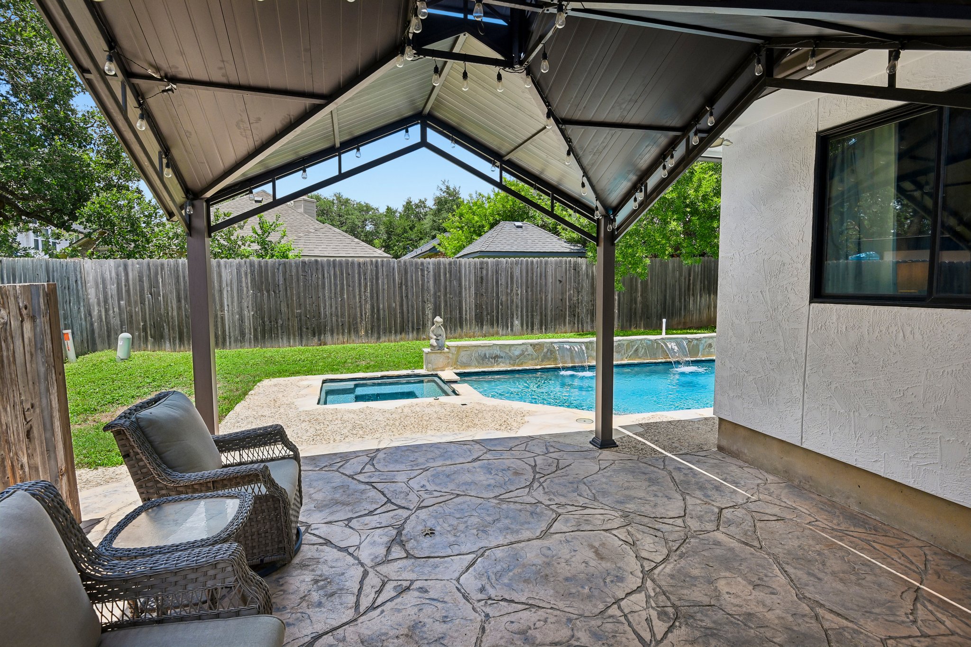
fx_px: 458
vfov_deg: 70.4
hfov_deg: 93.3
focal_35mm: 17
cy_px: 324
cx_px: 486
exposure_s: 1/400
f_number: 8
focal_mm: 17
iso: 400
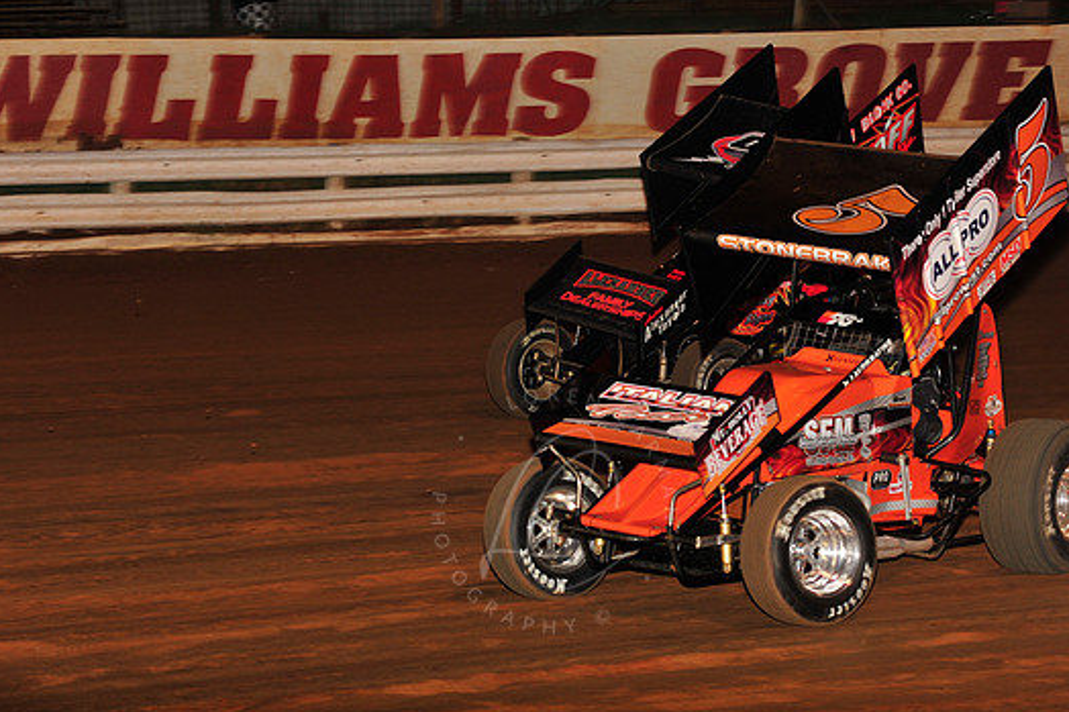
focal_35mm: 124
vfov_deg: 11.0
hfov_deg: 16.5
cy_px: 322
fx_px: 3681
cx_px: 553
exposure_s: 1/320
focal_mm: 112
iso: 800
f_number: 6.3
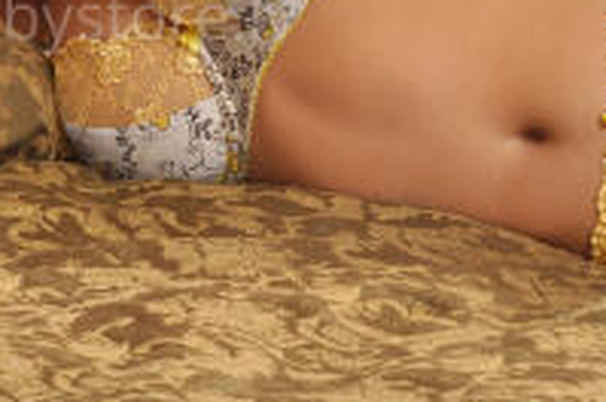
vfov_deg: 6.4
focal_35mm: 211
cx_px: 43
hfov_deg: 9.7
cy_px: -131
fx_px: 3546
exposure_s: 1/125
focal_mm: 50
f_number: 18
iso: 200
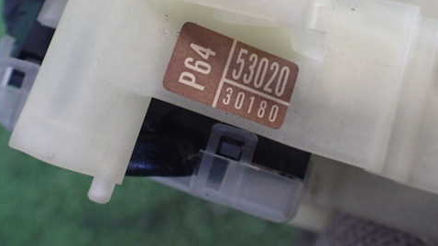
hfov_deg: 49.4
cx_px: 224
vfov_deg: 28.6
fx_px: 476
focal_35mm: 41
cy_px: 66
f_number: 2.3
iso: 640
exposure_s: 1/125
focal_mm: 5.4
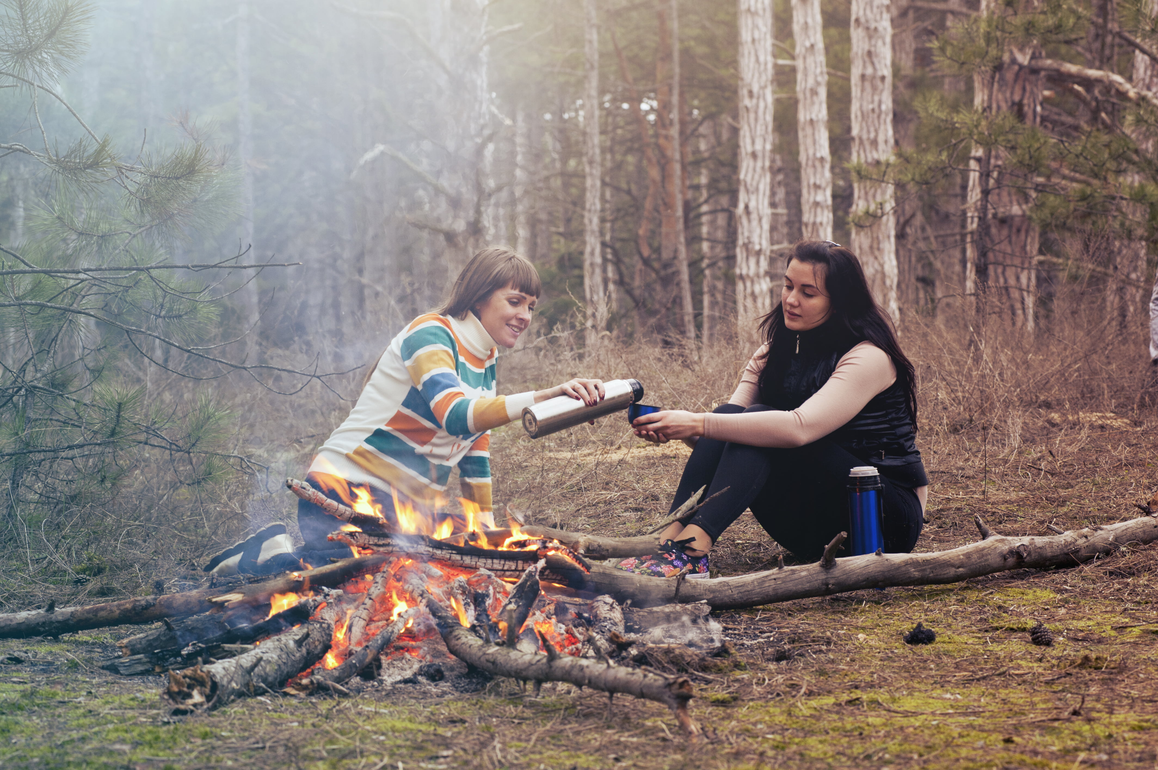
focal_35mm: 100
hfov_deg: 20.4
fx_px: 3215
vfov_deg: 13.7
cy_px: 385
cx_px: 579
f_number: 7.1
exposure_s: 1/40
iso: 160
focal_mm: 100
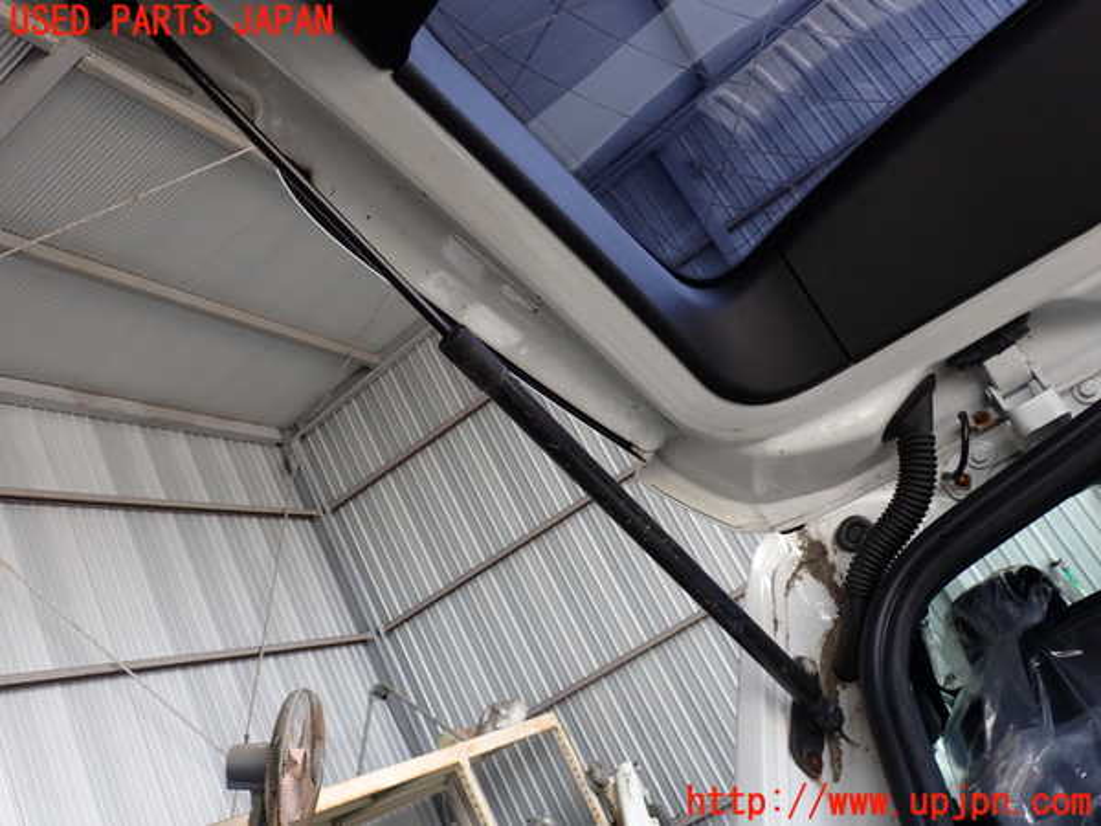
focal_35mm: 30
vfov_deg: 46.8
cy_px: 413
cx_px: 550
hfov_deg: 60.0
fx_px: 954
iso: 100
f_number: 3.2
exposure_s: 1/80
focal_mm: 5.4
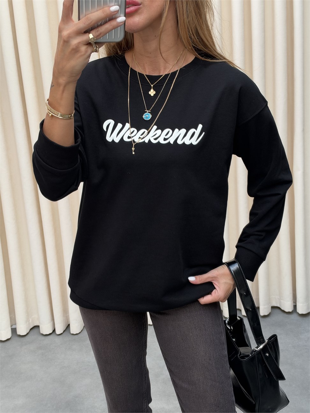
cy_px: 206
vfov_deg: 39.7
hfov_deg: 30.3
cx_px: 155
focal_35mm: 48
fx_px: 573
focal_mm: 6.93
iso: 160
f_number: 1.8
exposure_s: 1/136
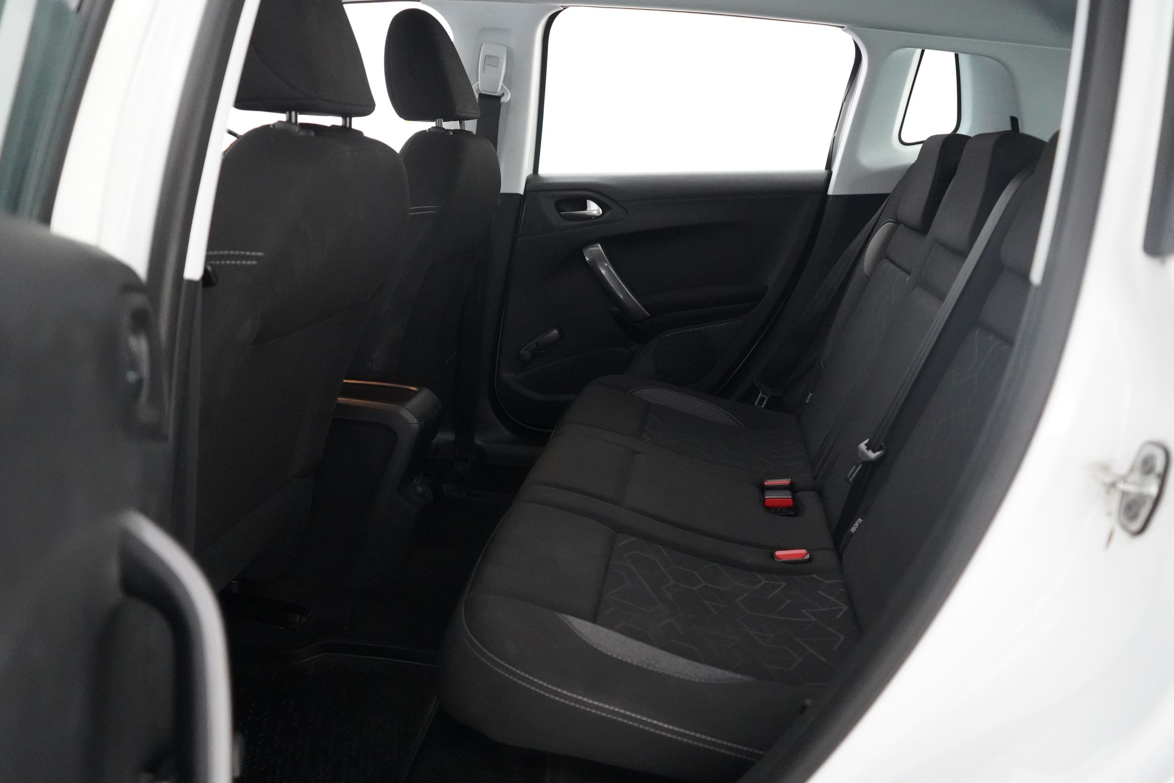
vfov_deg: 46.4
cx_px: 587
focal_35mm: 28
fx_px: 913
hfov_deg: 65.5
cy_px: 392
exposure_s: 1/100
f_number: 3.5
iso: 12800
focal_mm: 28
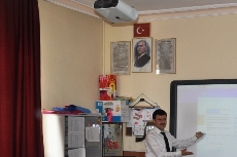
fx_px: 480
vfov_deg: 18.3
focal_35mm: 73
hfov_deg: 26.7
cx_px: 217
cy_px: 145
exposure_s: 1/60
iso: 400
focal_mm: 25
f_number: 4
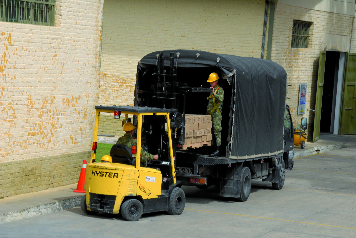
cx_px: 178
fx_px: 1337
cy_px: 119
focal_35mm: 135
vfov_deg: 10.2
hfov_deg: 15.2
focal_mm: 90
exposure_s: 1/100
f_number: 18
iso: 250
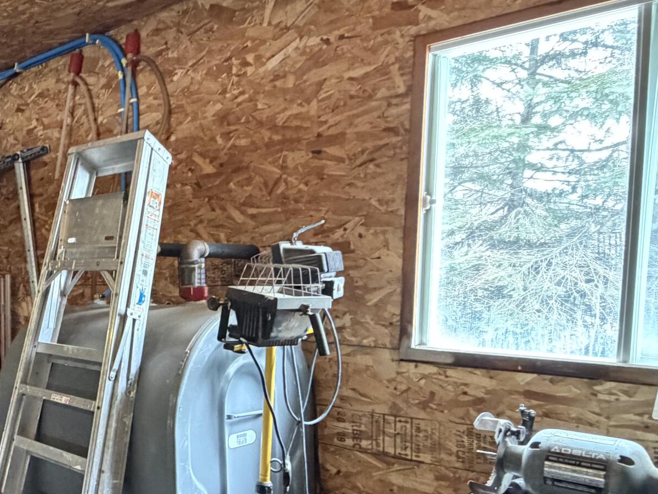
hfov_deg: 42.5
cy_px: 316
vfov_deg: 40.4
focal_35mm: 35
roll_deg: +0.3
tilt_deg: -3.4
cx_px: -49
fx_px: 665
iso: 1000
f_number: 2.2
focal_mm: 2.22
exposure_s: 1/40
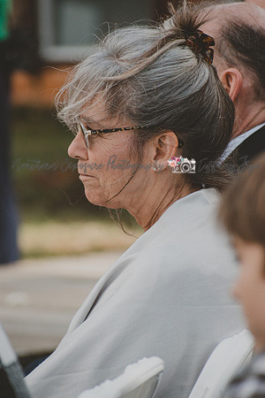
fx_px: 3643
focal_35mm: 330
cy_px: 199
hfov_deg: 4.2
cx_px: 132
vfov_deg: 6.2
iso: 560
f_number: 5.6
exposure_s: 1/1000
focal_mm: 220
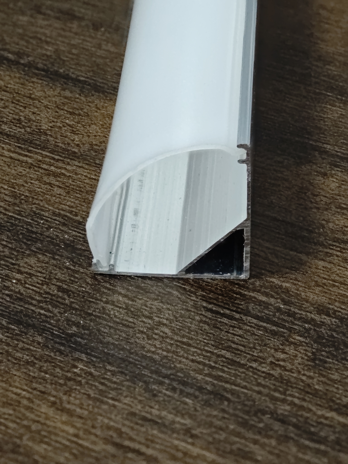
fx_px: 1609
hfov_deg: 12.3
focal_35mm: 120
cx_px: 174
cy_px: 232
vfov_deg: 16.4
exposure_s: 1/81
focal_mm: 9
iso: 1000
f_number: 2
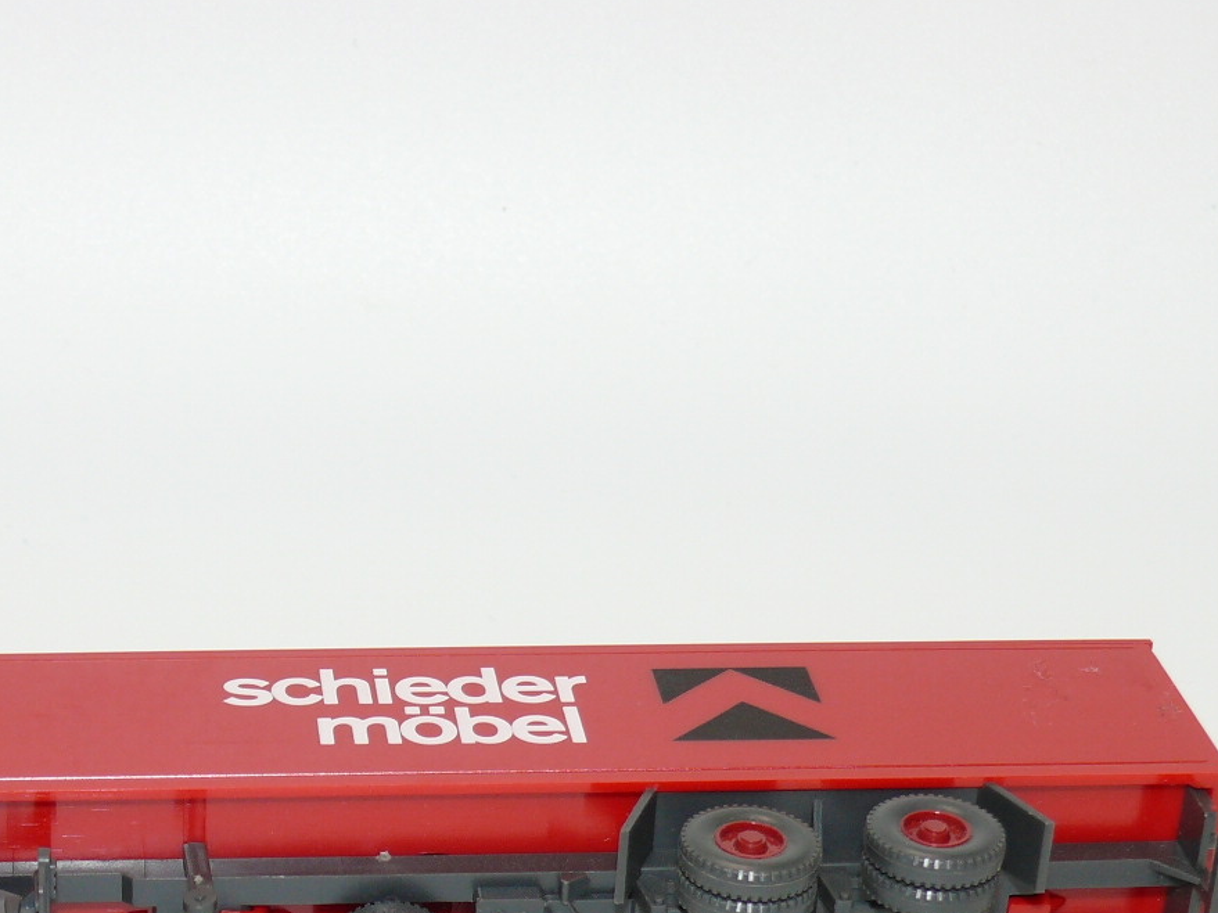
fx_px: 3201
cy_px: 823
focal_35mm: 91
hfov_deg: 21.4
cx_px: 302
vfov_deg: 16.0
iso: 100
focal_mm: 9.1
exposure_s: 1/30
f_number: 4
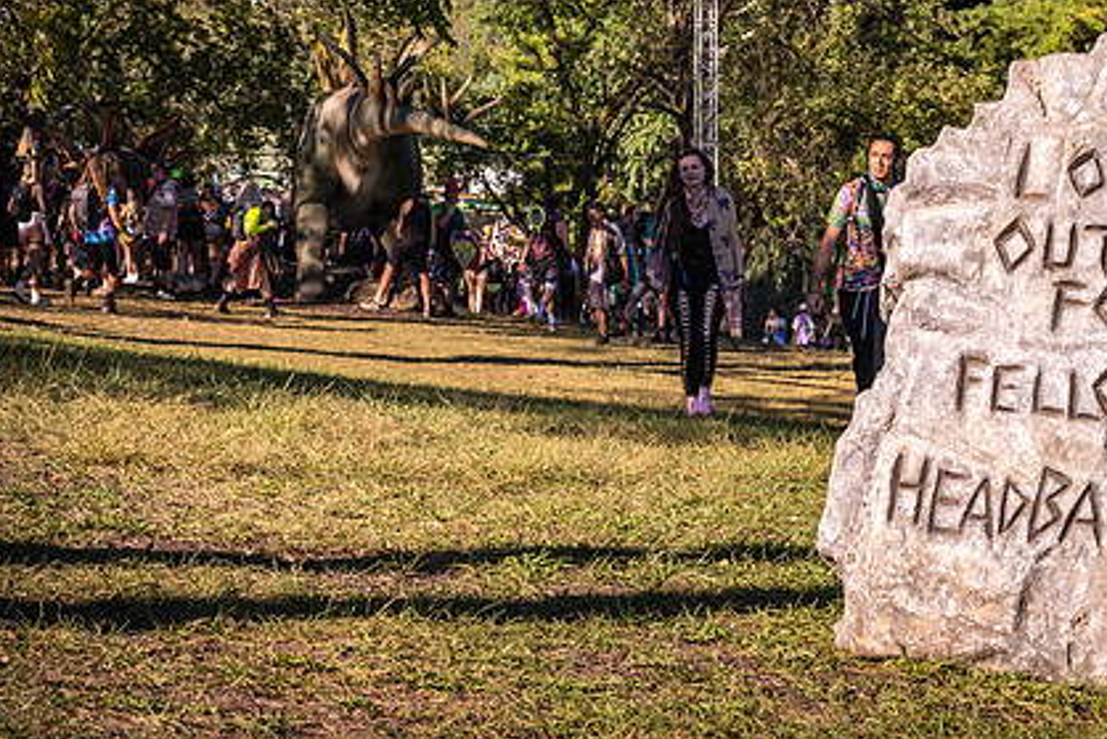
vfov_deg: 13.2
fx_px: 3199
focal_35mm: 104
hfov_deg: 19.6
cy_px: 232
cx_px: 691
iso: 320
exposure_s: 1/250
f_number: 11
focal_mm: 75
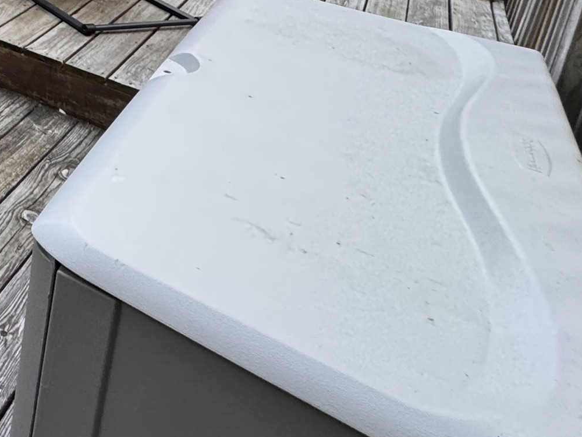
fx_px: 723
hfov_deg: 30.7
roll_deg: -3.6
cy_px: -124
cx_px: -230
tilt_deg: -13.5
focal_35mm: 43
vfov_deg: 28.1
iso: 250
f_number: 2.2
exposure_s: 1/60
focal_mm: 2.22
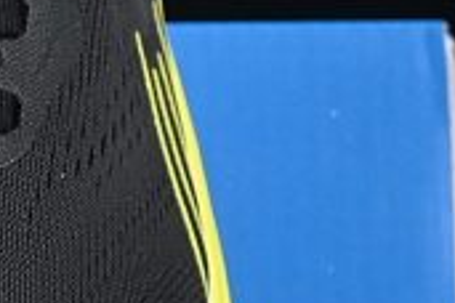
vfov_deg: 2.9
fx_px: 5990
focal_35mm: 474
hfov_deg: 4.3
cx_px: -506
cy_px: 106
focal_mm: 50
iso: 160
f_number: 6.3
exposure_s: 1/60
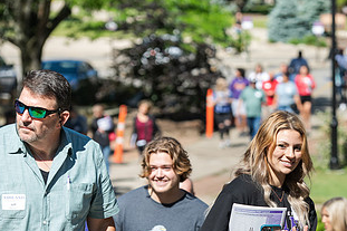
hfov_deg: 9.8
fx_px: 2013
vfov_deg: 6.6
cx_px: 308
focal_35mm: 209
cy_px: 186
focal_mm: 112
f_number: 4
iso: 100
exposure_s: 1/640
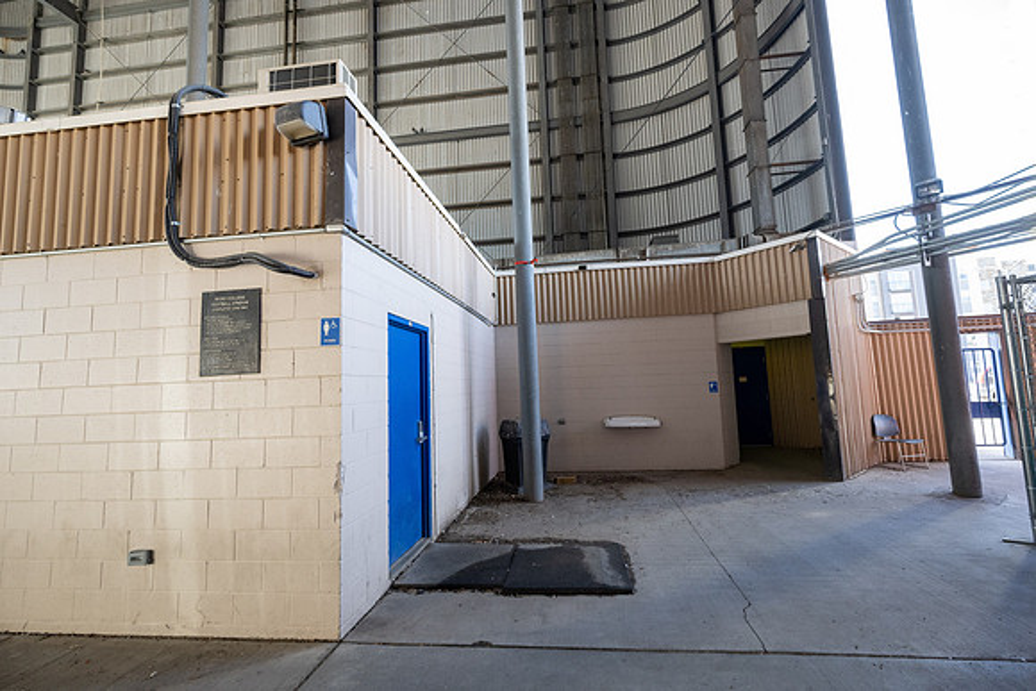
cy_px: 344
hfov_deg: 100.3
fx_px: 432
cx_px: 539
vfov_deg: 77.3
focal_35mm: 15
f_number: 5.6
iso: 1250
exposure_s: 1/160
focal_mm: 14
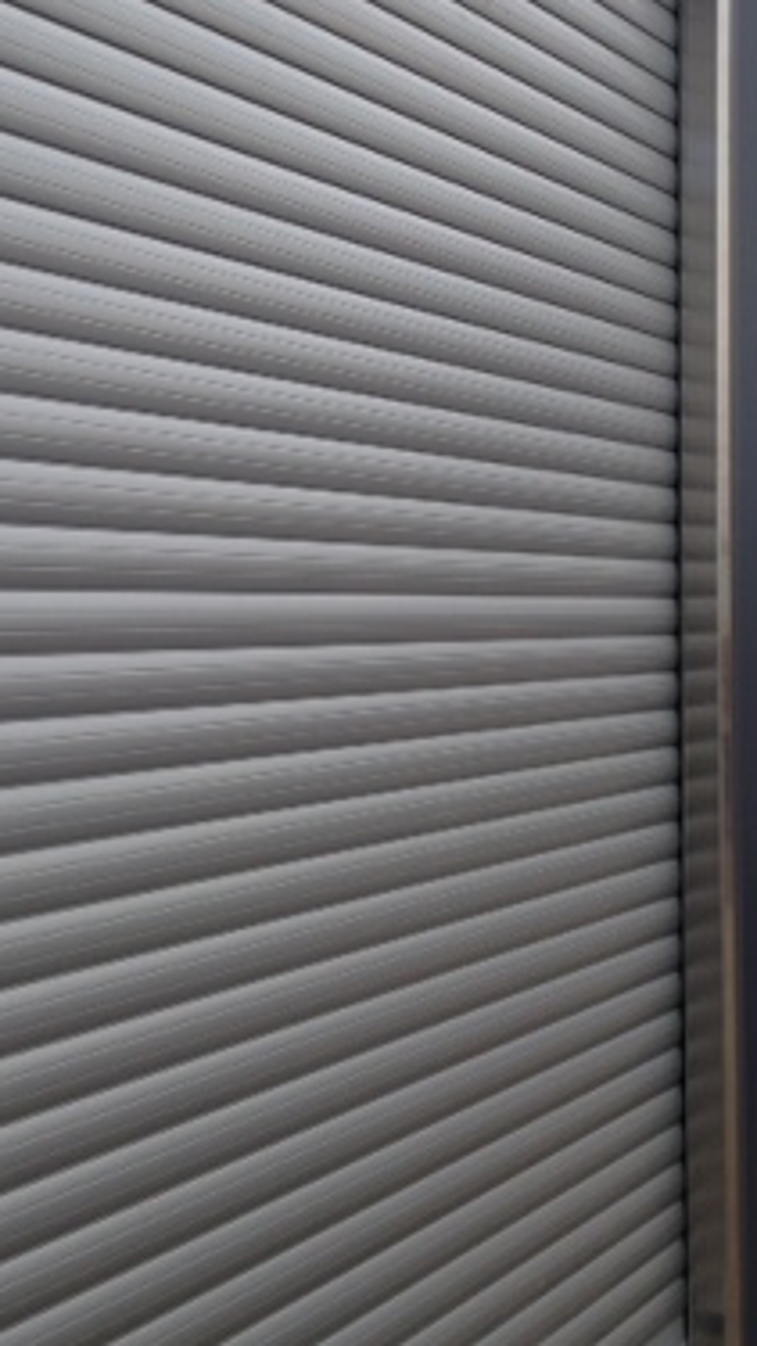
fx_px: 2319
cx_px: 309
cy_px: 513
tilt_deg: +1.7
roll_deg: +0.3
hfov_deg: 18.5
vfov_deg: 32.2
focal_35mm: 65
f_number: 2.4
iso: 50
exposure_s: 1/211
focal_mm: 4.28
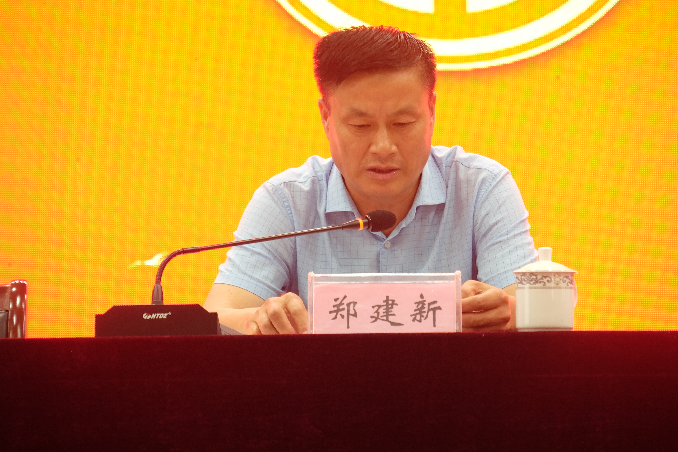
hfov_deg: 11.8
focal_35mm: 174
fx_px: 3277
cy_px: 226
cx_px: 339
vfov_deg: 7.9
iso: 1250
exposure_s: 1/30
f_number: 5.6
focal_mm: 116.1
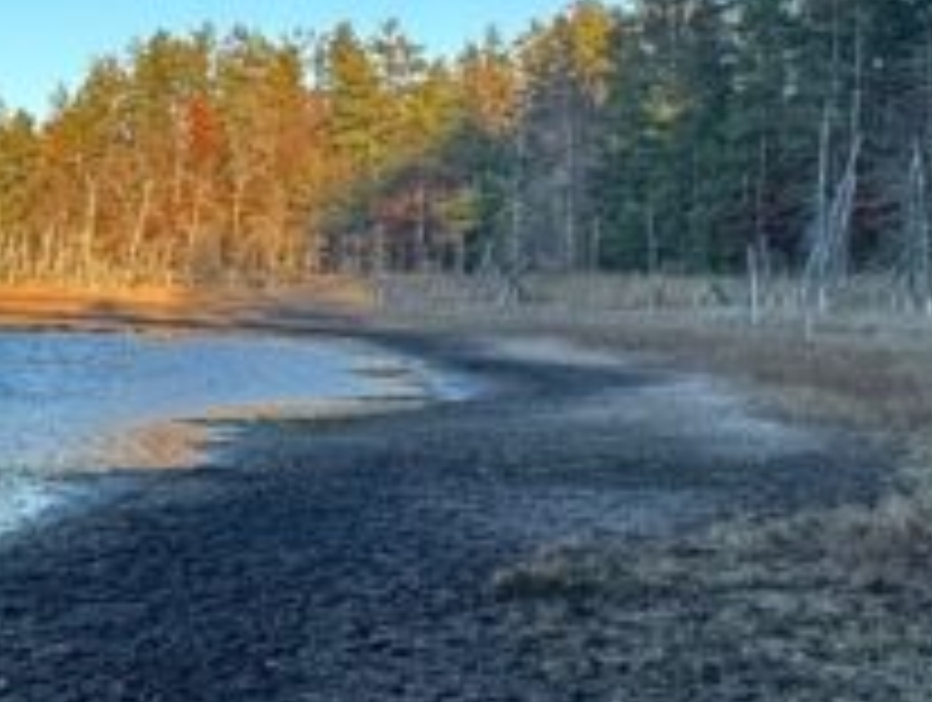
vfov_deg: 20.4
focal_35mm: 72
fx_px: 1942
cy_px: 180
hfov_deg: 25.3
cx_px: -56
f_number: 2.2
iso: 40
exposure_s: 1/150
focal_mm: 2.22
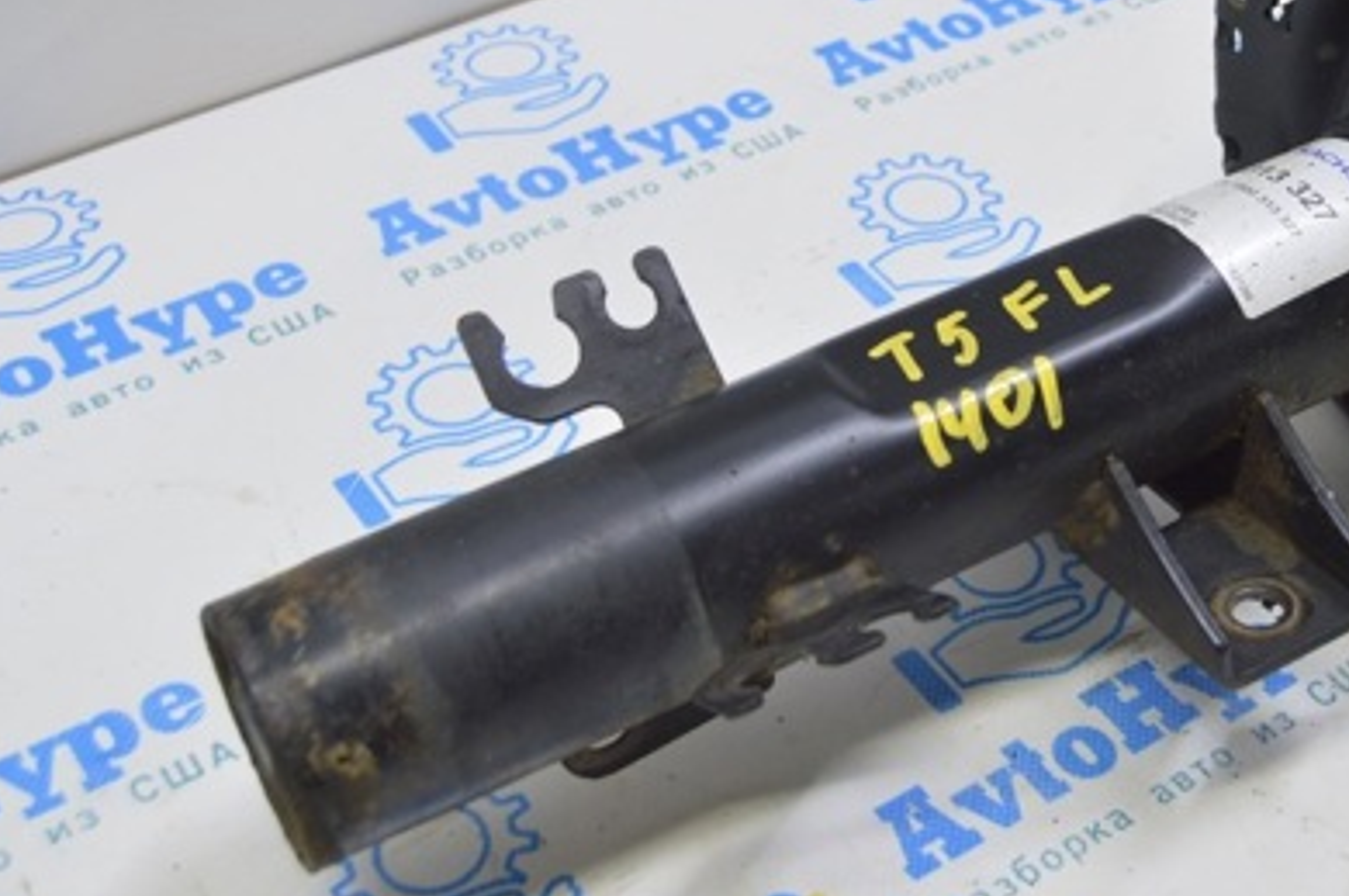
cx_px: 989
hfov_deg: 31.0
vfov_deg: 21.1
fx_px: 2395
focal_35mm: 64
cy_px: 251
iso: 400
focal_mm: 26
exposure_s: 1/20
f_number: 5.6
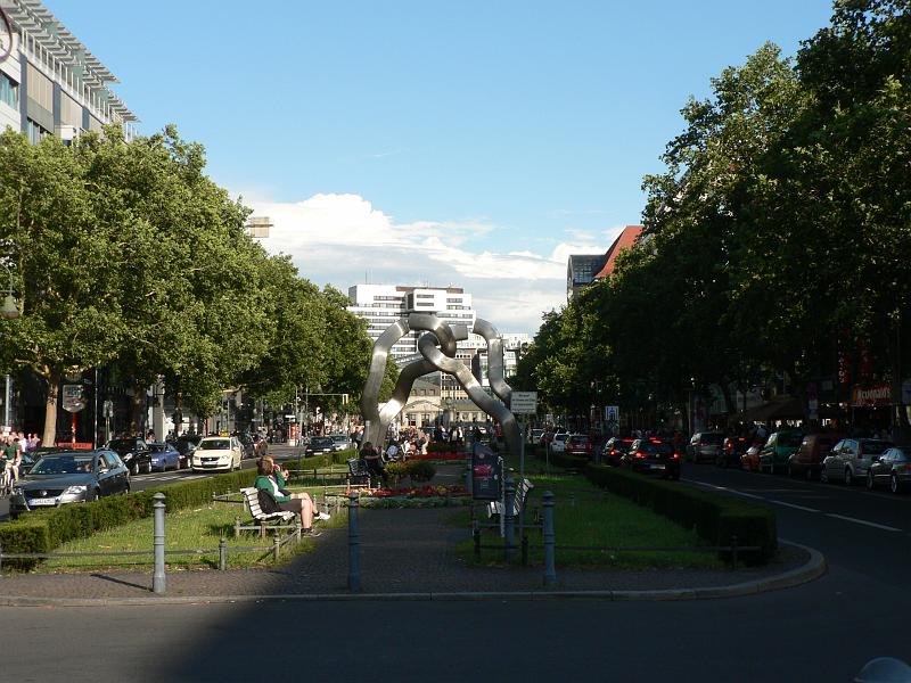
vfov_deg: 26.6
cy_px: 342
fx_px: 1447
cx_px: 456
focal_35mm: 55
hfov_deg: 34.9
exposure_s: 1/400
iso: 80
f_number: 5
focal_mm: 9.2
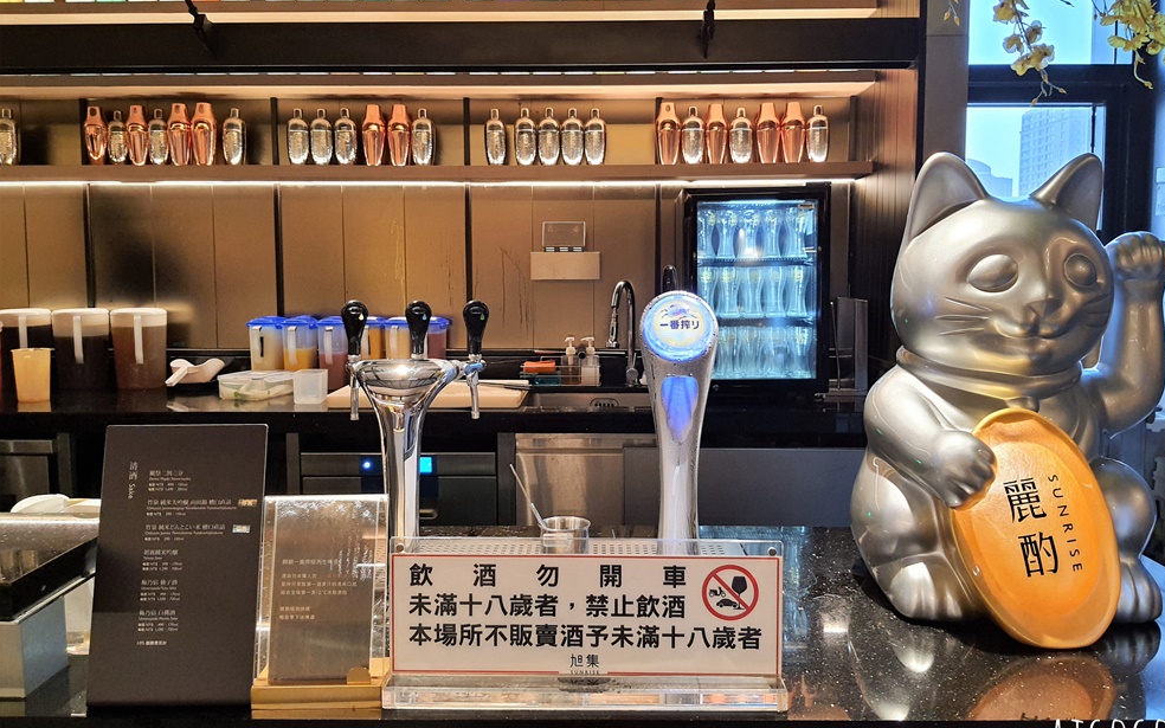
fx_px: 889
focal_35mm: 28
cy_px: 339
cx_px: 591
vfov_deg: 44.5
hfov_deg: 66.5
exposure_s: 1/60
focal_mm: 4.32
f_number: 1.7
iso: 200
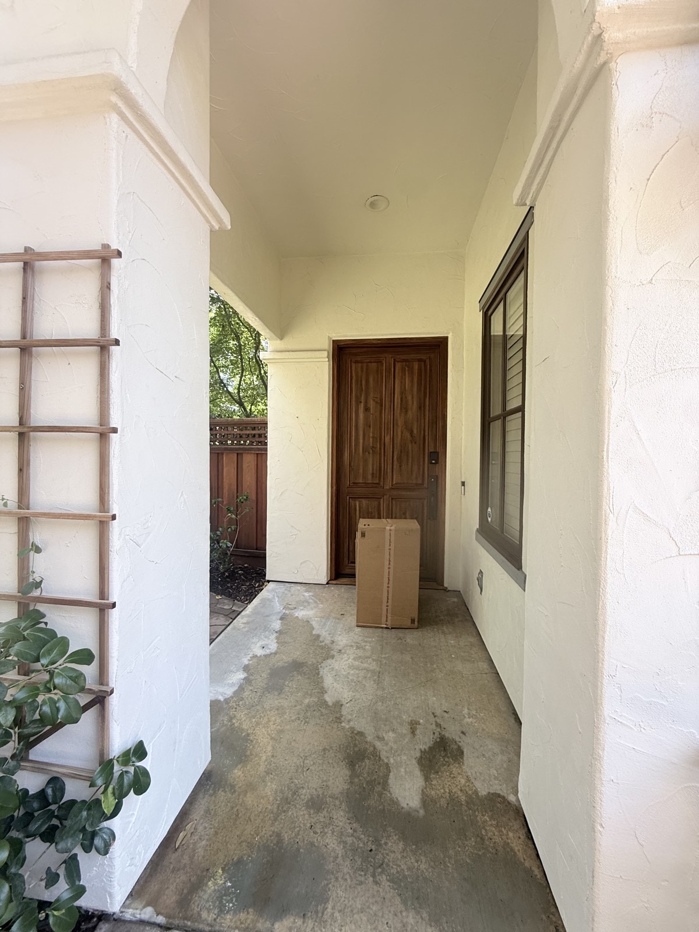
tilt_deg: +0.4
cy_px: 466
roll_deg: -2.4
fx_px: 377
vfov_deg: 102.1
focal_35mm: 14
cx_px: 350
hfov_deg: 85.7
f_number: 2.2
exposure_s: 1/99
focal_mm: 2.22
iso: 80
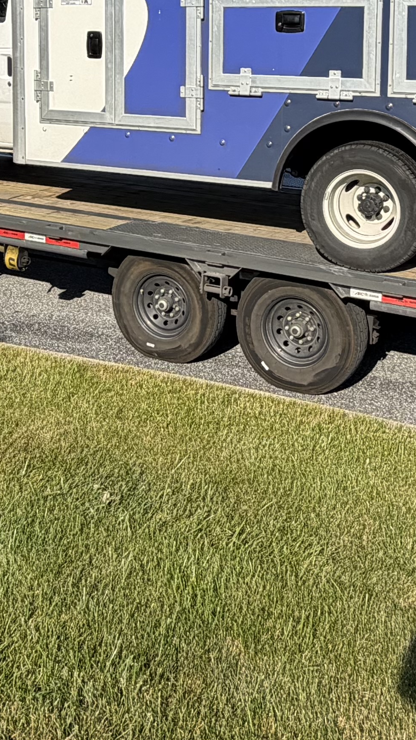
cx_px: 157
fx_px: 980
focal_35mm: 50
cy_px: 121
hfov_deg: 23.9
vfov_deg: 39.3
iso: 25
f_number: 2.2
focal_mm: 2.22
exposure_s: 1/789
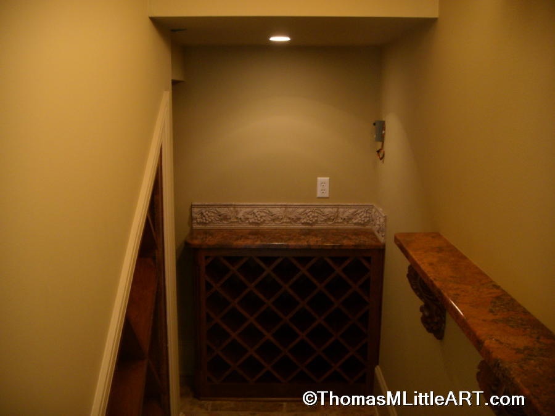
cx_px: 278
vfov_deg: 37.7
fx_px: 609
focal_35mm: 38
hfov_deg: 49.0
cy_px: 208
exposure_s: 1/5.89
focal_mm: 6.4
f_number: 3.5
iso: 100
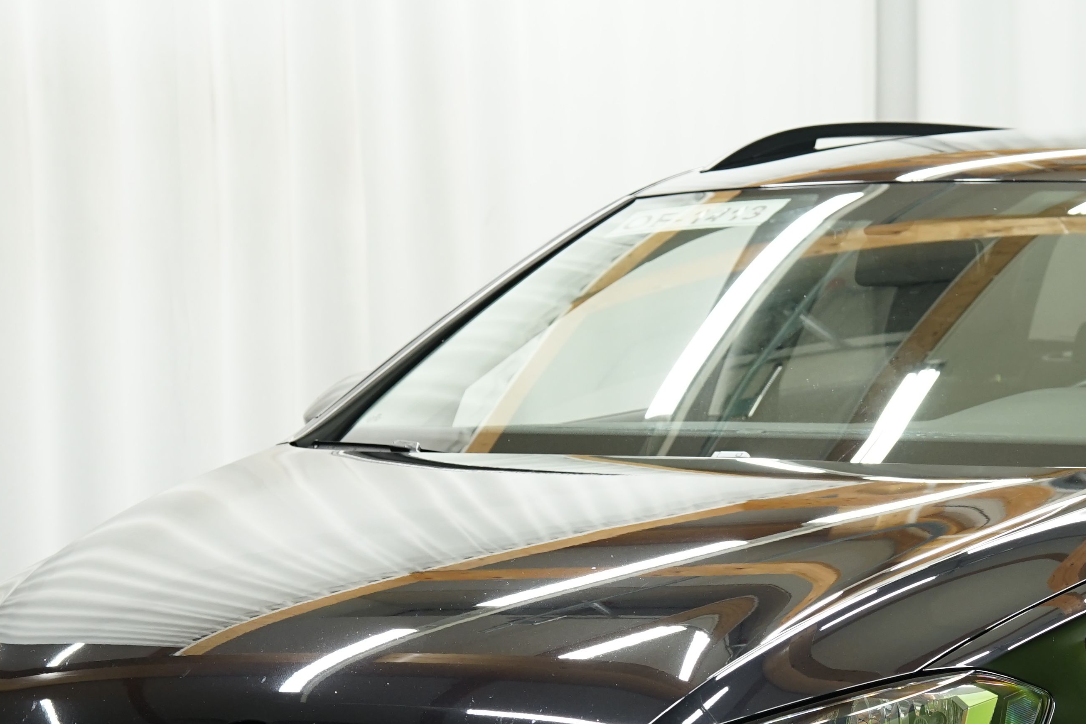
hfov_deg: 14.6
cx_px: 843
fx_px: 4223
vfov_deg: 9.8
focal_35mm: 140
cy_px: 612
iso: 500
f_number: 4.5
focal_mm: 61
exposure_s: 1/20
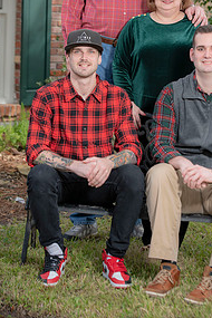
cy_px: 95
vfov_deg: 14.4
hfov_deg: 9.7
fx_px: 1254
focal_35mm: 142
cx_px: 135
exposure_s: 1/200
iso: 320
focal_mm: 90
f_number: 5
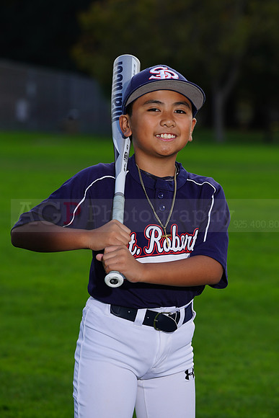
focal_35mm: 200
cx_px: 140
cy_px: 209
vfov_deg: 10.3
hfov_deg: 6.9
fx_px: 2323
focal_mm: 200
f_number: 8
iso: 160
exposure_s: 1/250
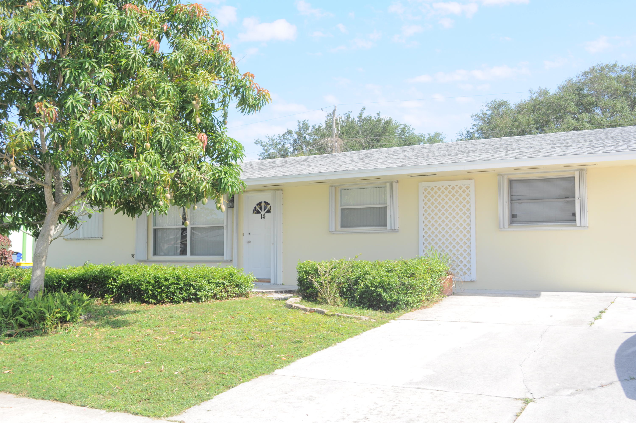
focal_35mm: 39
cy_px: 212
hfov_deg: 49.6
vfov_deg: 34.1
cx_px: 318
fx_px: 688
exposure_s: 1/250
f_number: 8
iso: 200
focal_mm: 26
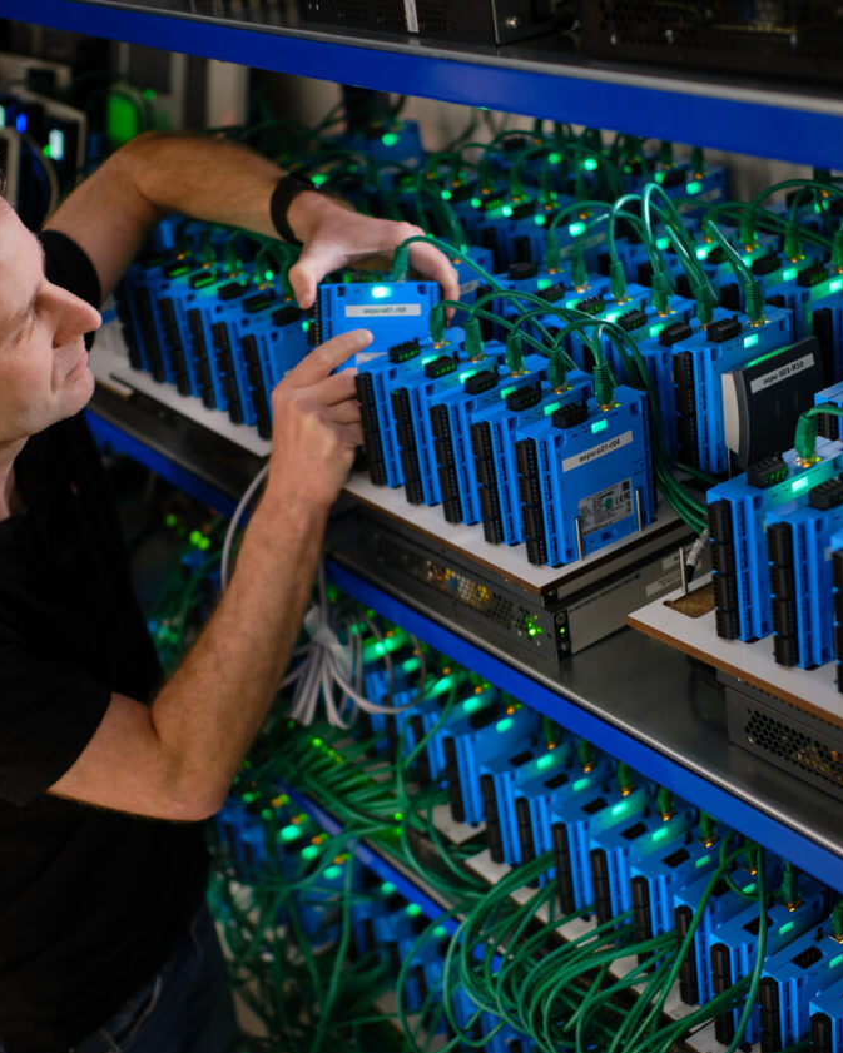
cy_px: 524
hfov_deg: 30.3
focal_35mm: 50
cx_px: 397
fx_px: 1559
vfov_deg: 37.3
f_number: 1.4
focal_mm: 23
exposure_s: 1/60
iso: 400
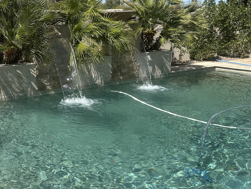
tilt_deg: -12.0
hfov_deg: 42.4
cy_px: 86
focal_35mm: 42
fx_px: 305
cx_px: 44
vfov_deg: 34.3
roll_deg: +1.7
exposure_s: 1/4348
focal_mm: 6.86
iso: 80
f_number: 1.78
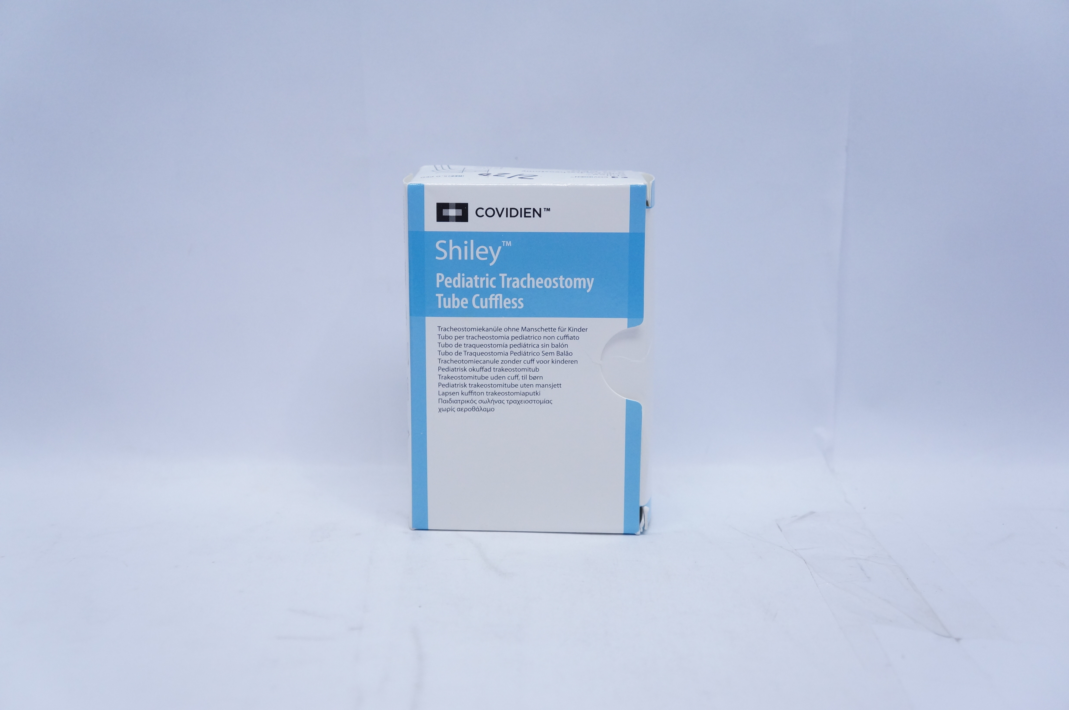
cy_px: 355
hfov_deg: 43.6
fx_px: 1335
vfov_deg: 29.8
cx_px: 534
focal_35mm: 45
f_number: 4
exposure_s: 1/200
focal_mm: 30
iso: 800
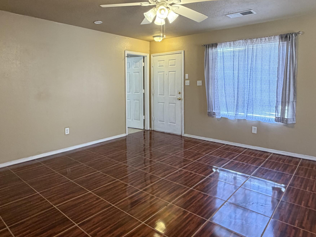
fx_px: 219
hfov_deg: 71.5
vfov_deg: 56.5
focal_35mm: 24
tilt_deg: -3.4
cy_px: 98
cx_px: 146
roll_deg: +0.8
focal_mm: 2.22
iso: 400
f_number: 2.2
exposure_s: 1/60
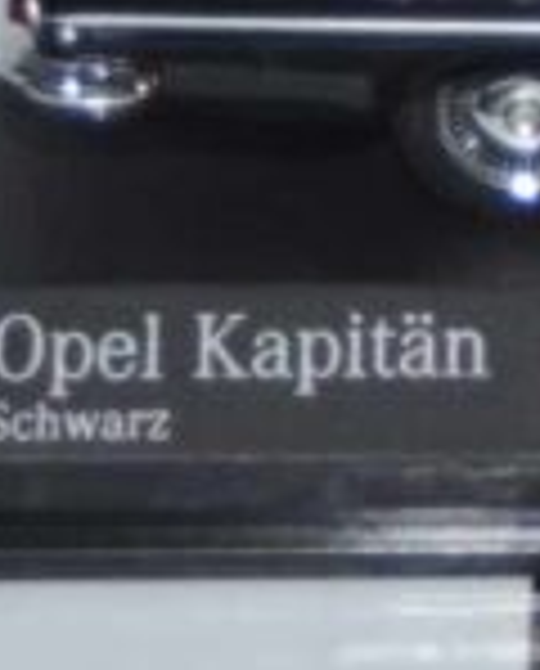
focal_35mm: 452
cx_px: 958
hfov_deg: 3.4
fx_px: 8993
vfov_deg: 4.3
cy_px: -58
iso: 250
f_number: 5.6
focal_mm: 80
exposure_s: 1/60
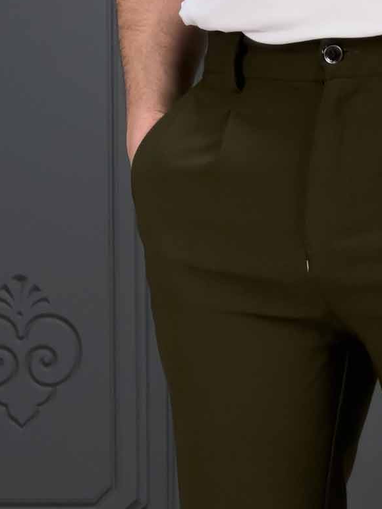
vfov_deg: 9.5
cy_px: 635
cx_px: 389
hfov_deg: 7.3
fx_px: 3001
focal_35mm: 204
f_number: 2.8
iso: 100
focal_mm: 9
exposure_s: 1/100
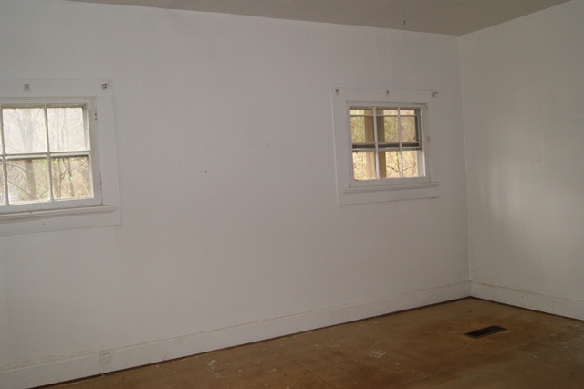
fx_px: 535
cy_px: 194
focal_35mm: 33
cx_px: 292
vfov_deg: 39.9
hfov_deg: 57.2
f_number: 5.6
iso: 400
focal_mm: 22
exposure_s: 1/60
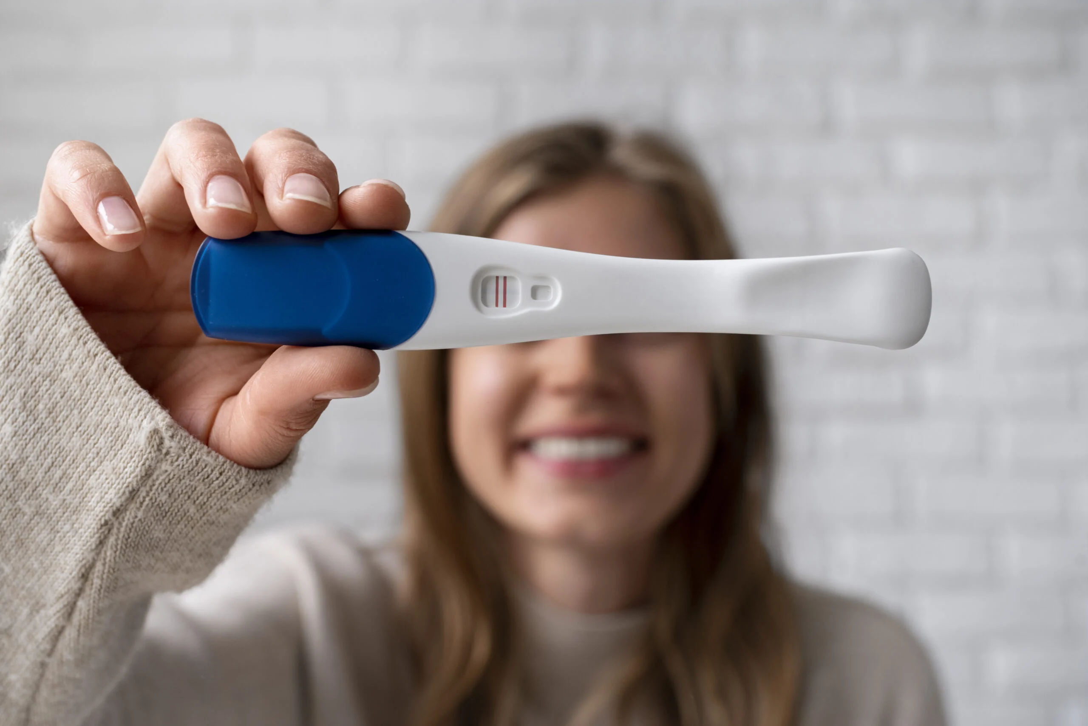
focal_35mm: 50
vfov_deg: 27.0
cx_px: 544
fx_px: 1512
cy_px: 363
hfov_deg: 39.6
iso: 500
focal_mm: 50
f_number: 3.2
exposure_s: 1/100
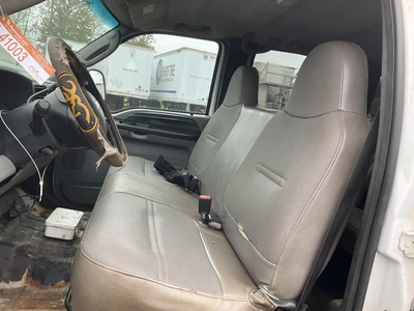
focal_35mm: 29
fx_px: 347
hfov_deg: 61.7
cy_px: 156
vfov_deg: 48.2
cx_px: 207
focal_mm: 3
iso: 32
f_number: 1.8
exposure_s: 1/122
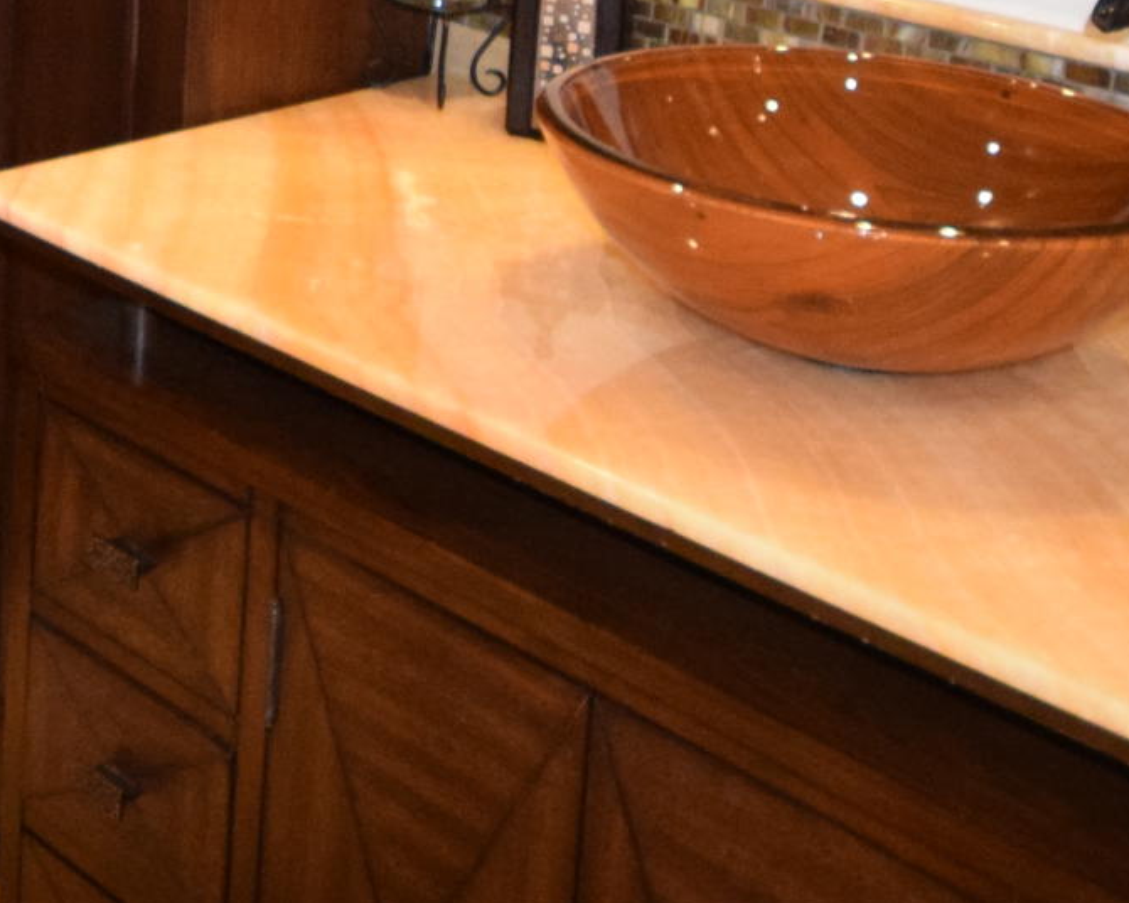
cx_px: -133
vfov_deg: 22.1
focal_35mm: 63
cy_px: -219
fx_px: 2105
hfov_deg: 27.3
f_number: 4
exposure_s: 1/60
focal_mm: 10
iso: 2200
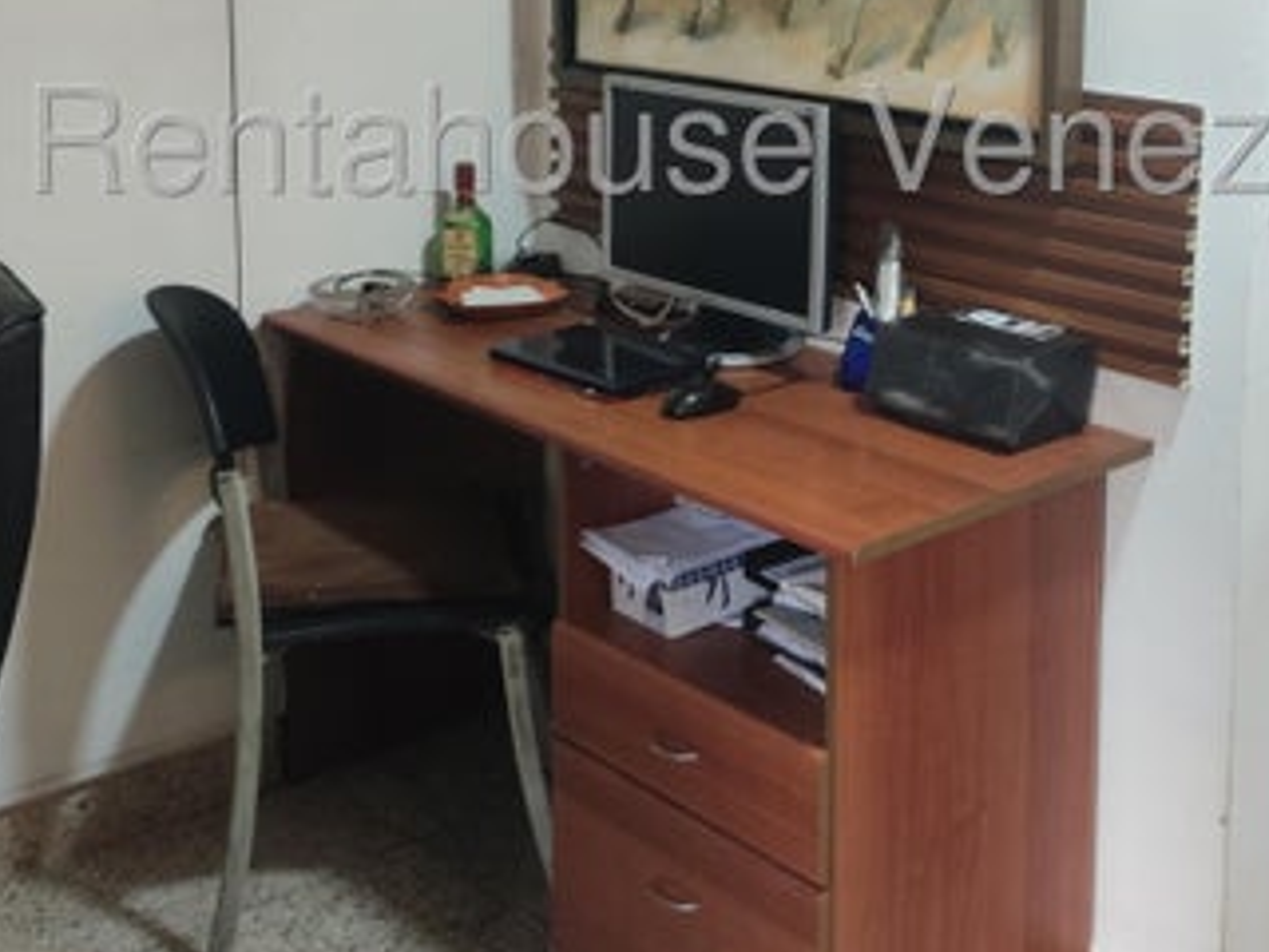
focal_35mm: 50
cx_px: 795
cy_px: 139
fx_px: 1833
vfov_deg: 28.2
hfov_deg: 37.9
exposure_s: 1/50
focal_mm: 4.71
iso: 320
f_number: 1.79
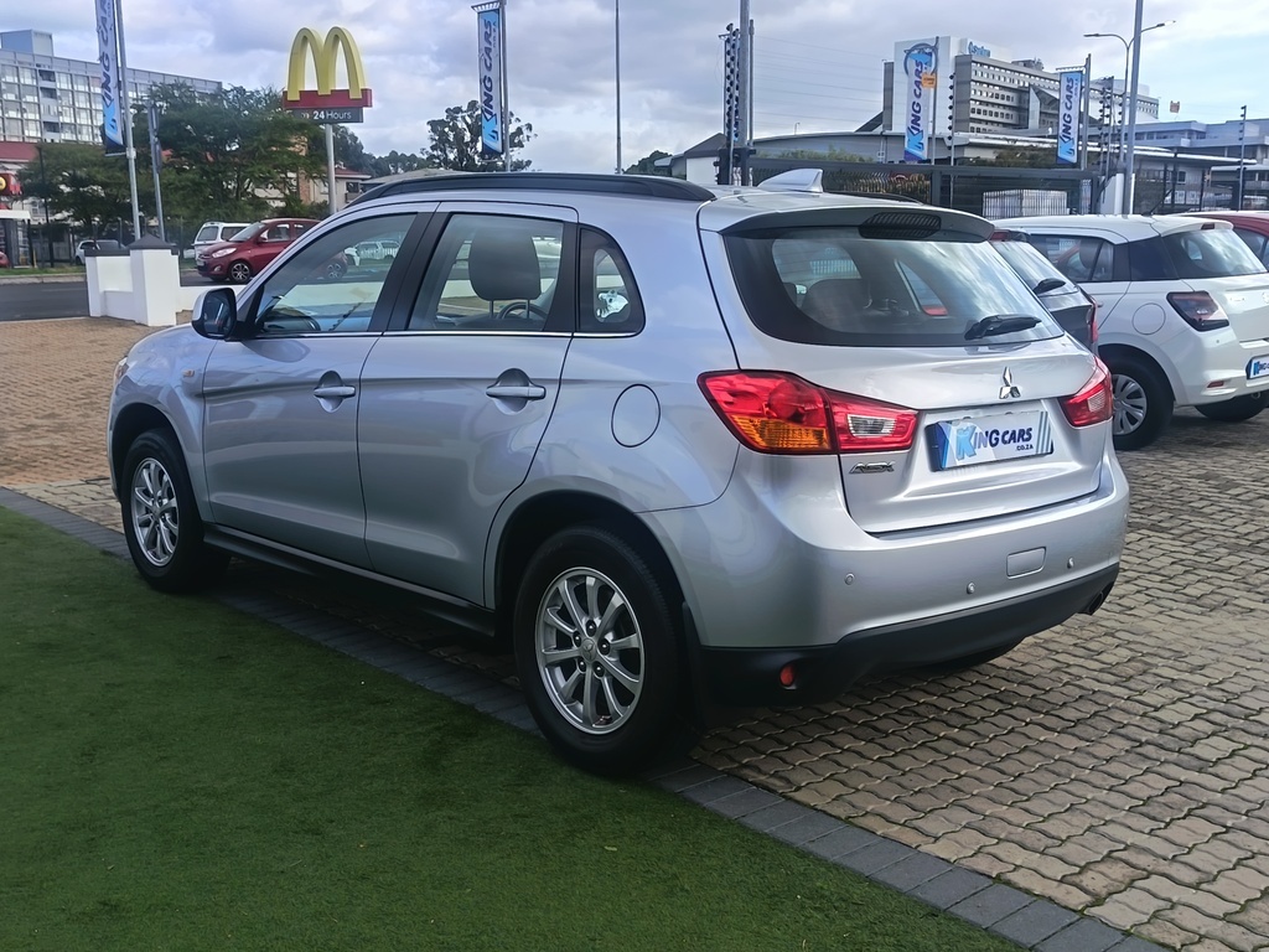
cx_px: 634
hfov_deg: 51.4
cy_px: 476
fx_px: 1320
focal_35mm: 36
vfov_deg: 39.7
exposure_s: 1/386
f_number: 1.75
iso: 100
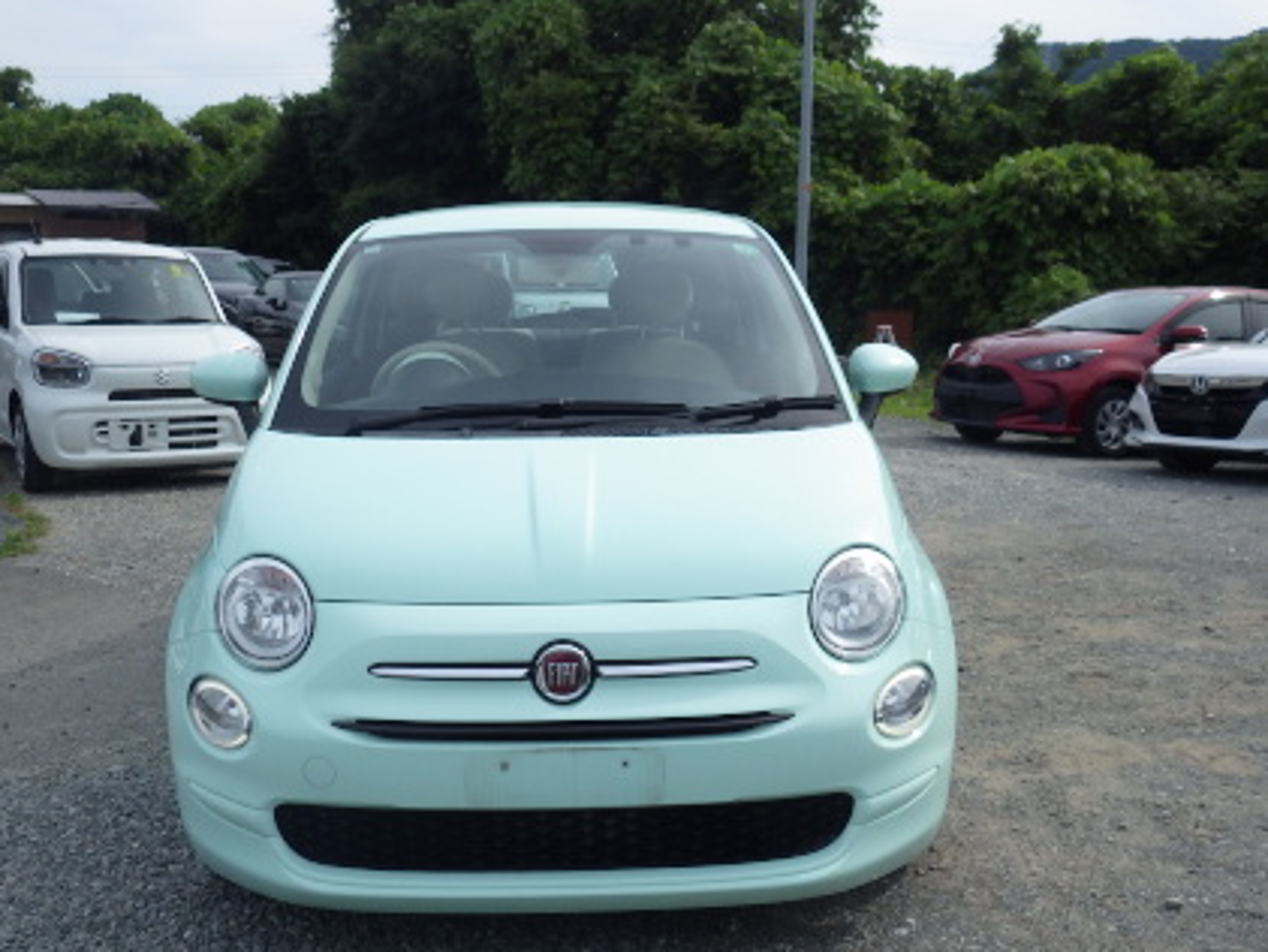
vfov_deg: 37.4
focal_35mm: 38
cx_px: 608
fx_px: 1392
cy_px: 615
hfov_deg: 49.0
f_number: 7.9
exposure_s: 1/200
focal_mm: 4.5
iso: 125
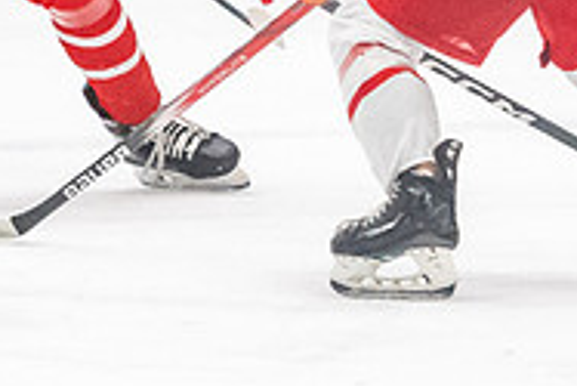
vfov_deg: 1.9
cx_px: 211
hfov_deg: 2.9
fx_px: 11420
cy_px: -174
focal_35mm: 712
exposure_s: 1/800
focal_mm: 105
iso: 4000
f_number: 2.8
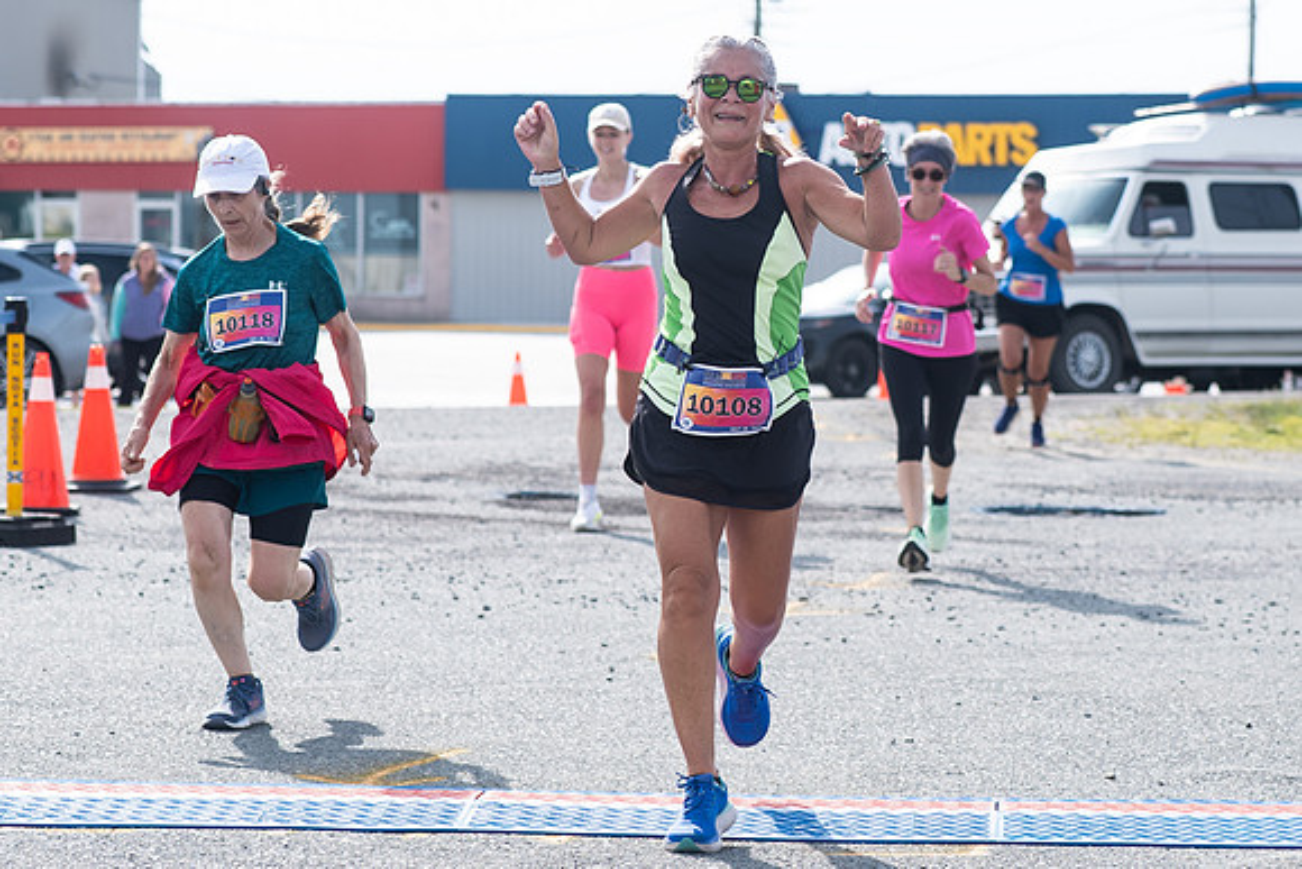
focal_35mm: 136
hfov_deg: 15.1
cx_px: 718
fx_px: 4911
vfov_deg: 10.1
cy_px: 234
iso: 250
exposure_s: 1/1600
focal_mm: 70
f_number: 4.5
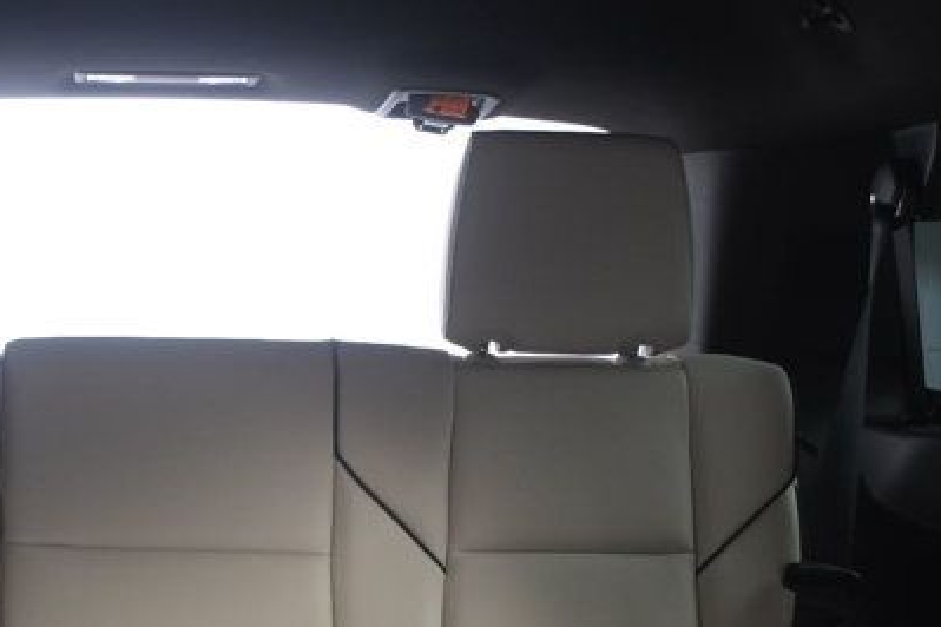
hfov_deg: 25.7
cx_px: 158
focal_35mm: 77
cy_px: 688
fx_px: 2013
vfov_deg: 17.1
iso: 100
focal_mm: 20
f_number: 3.5
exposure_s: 1/160
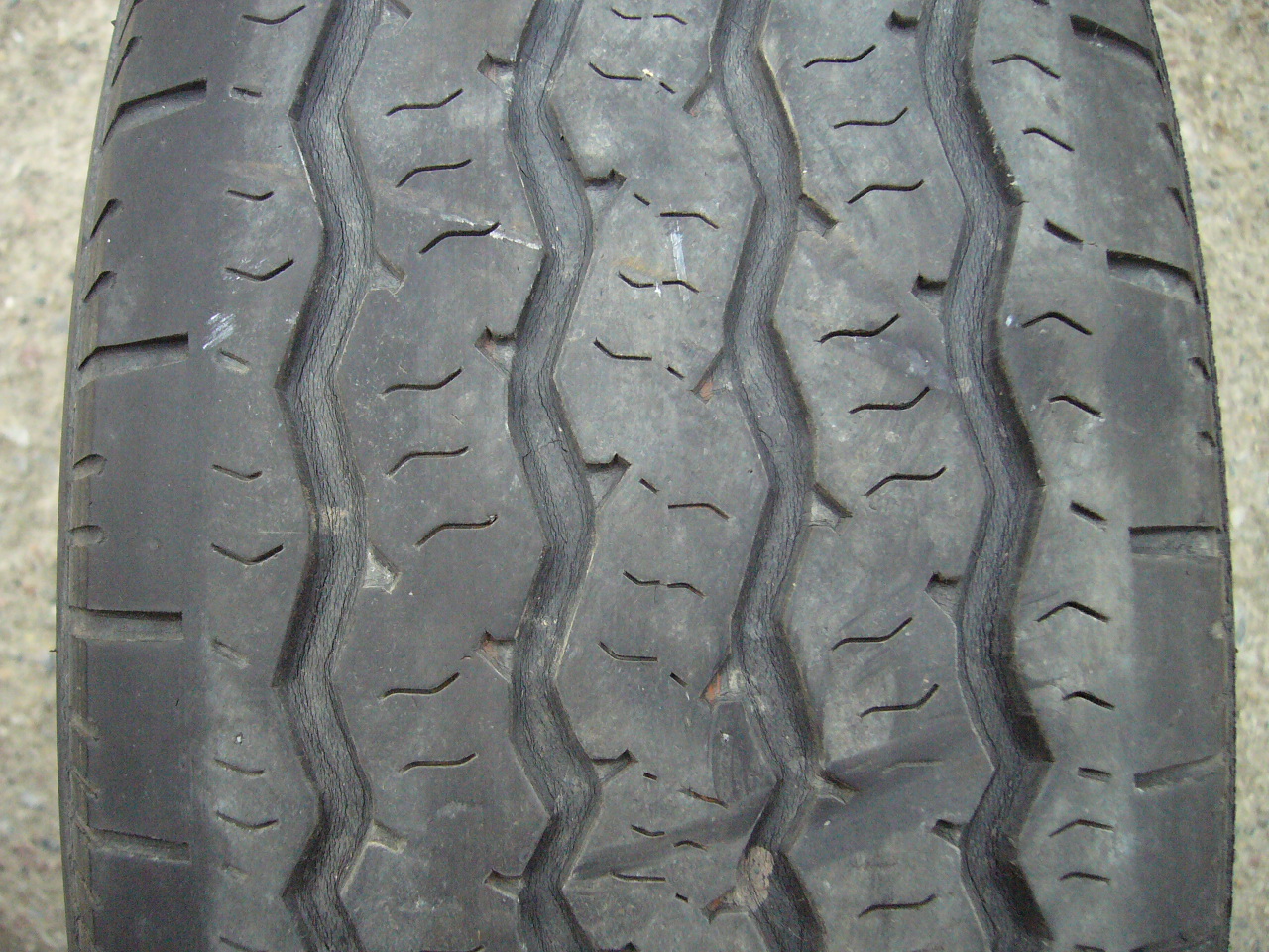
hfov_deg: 52.6
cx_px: 634
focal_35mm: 35
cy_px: 476
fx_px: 1283
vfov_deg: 40.7
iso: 400
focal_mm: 5.8
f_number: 2.8
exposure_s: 1/250
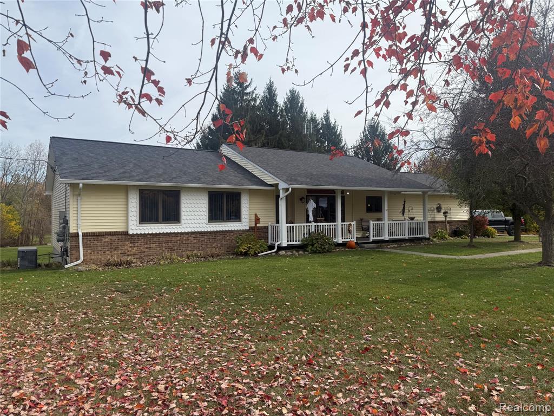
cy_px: 208
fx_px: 384
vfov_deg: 56.8
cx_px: 277
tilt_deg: +1.7
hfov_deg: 71.6
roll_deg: +0.5
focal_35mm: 24
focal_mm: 6.76
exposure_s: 1/3584
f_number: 1.78
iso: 80
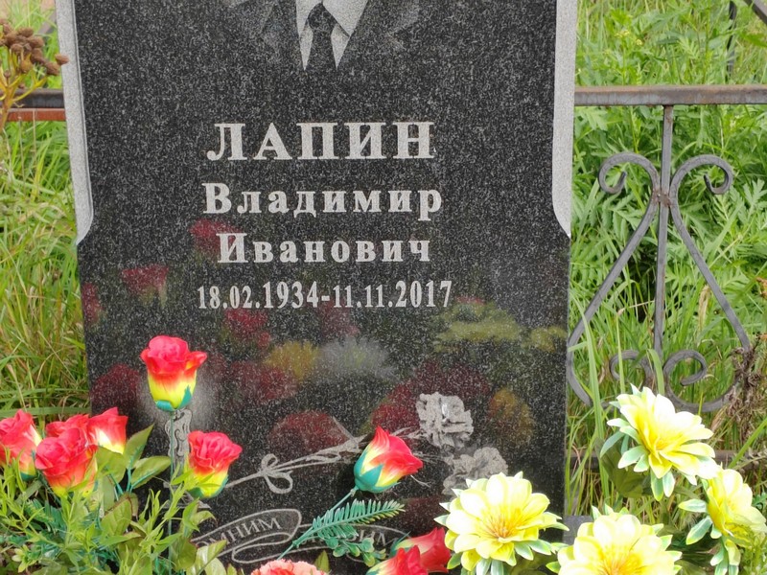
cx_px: 384
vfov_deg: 20.2
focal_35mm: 73
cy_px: 288
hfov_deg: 26.7
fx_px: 1617
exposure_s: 1/580
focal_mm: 5.52
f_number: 1.9
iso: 100
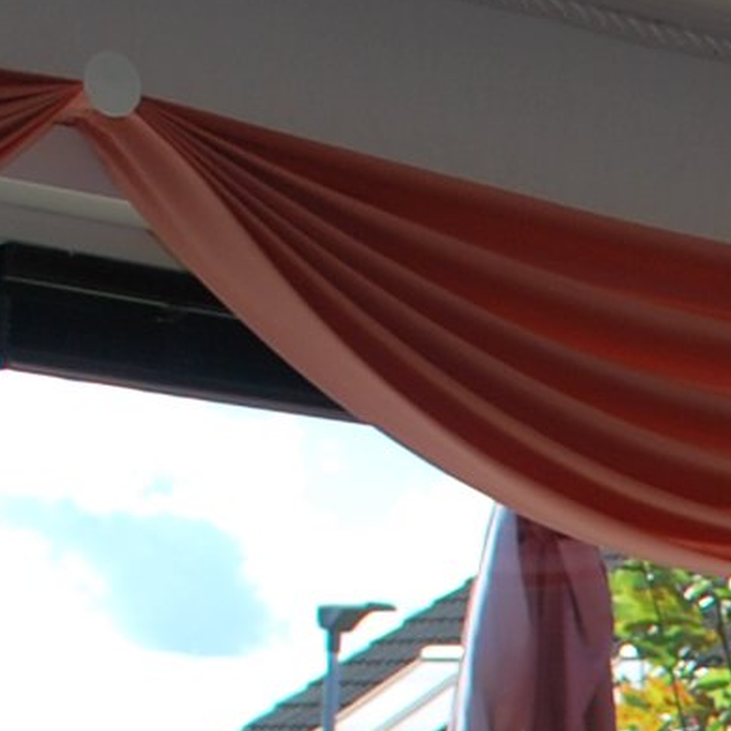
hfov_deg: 9.1
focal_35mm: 171
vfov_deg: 9.4
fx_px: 4085
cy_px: 1575
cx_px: 1812
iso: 100
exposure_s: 1/160
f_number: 6.3
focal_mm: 18
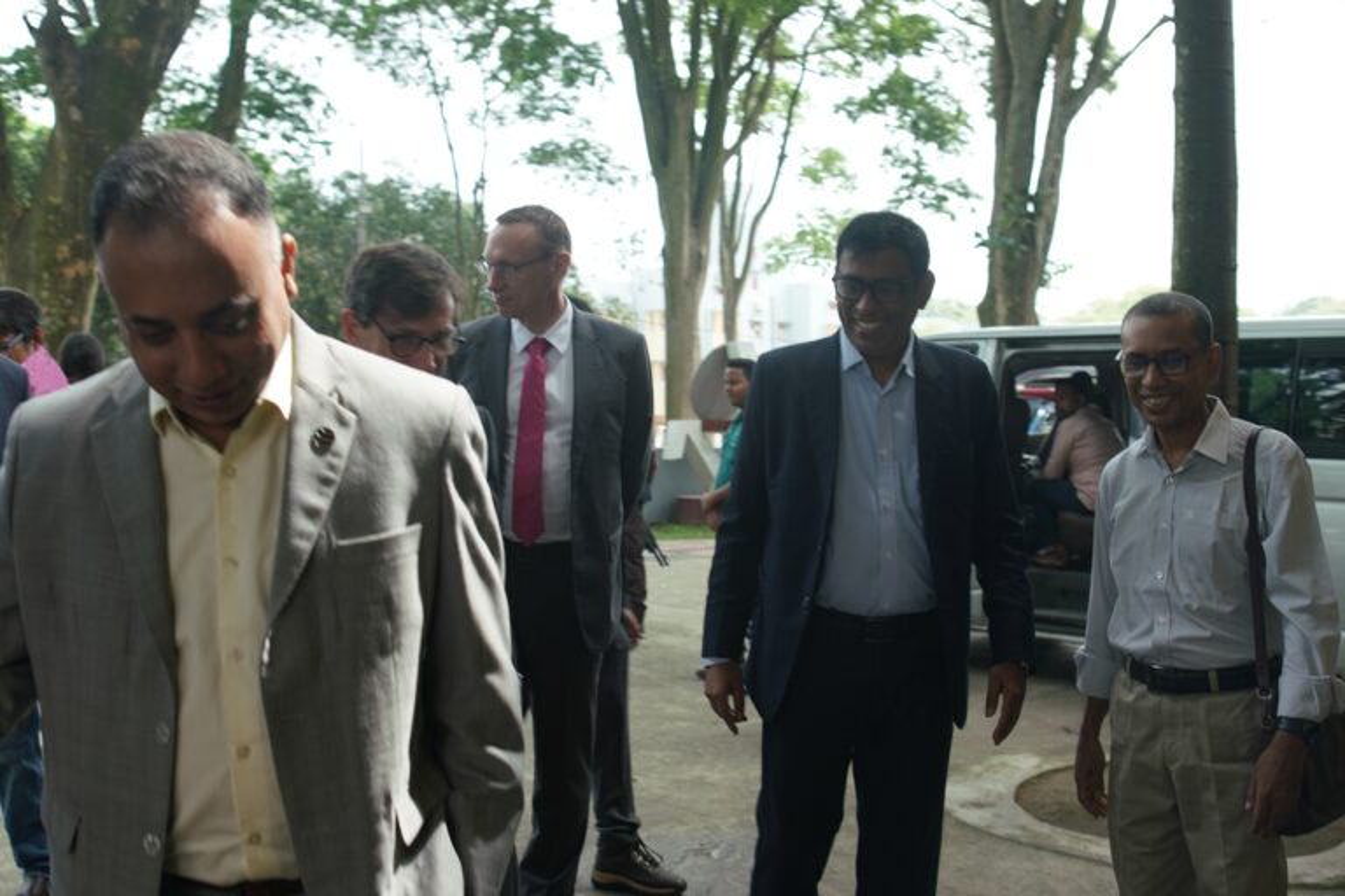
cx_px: 672
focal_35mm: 34
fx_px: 1270
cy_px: 448
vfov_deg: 38.9
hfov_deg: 55.8
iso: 100
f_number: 3.2
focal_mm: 23
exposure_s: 1/160
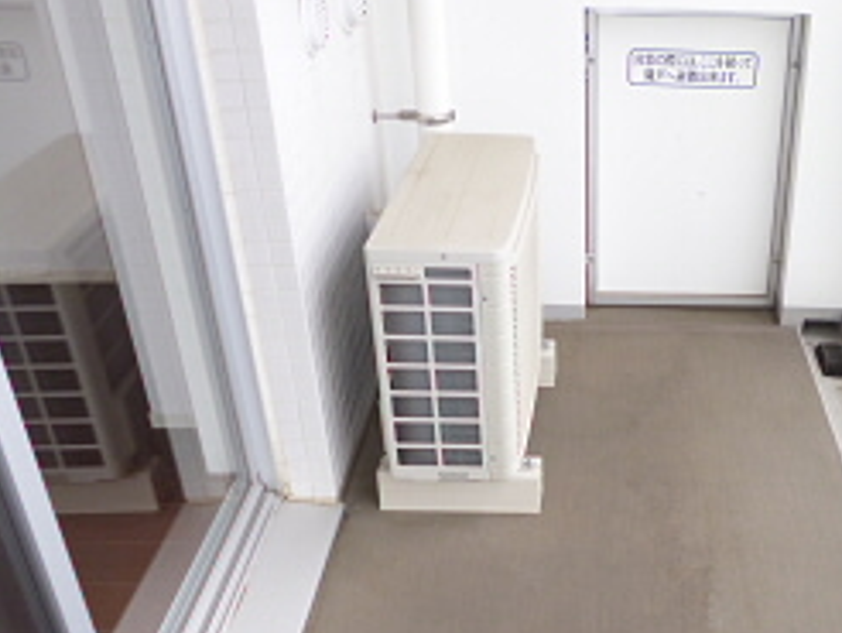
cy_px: 433
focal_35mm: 42
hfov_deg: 42.7
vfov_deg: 34.0
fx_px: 1023
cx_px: 678
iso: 100
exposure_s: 1/80
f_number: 2.5
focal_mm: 4.3
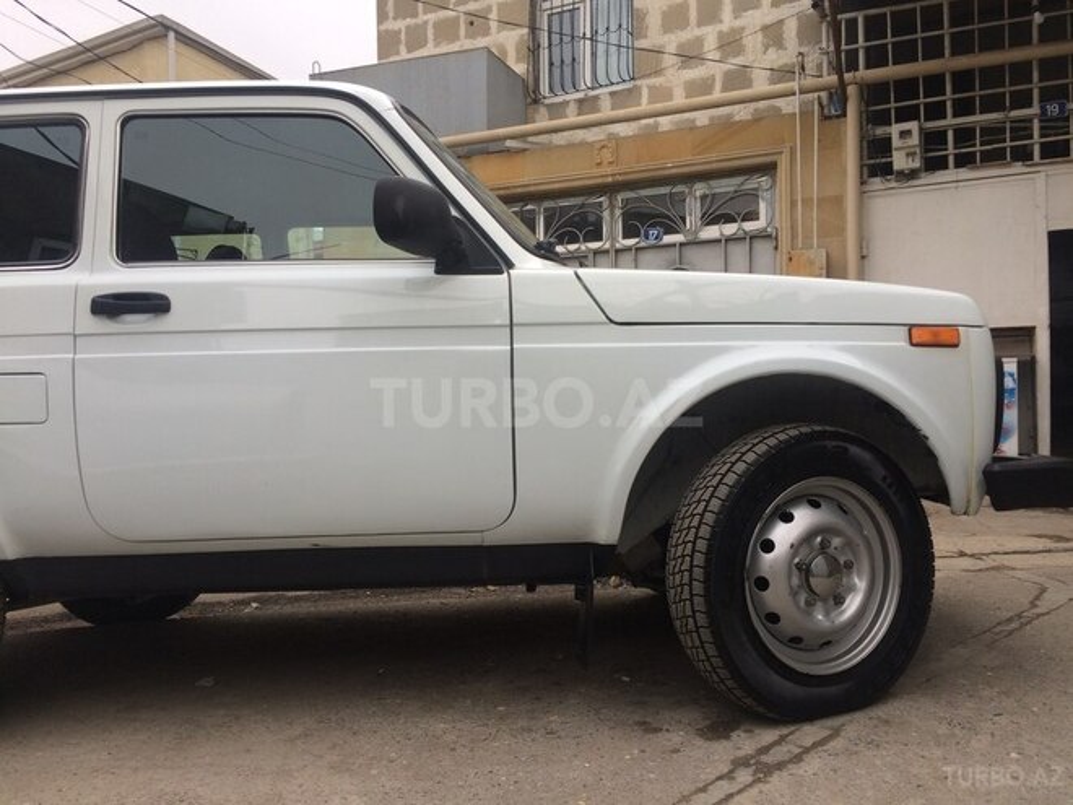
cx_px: 536
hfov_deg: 61.7
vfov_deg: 48.2
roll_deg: +2.3
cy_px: 402
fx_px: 899
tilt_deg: -1.9
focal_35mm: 29
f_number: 2.2
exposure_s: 1/102
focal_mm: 4.15
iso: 32
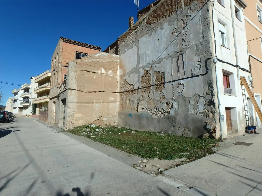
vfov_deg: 63.4
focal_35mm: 21
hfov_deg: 79.0
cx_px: 131
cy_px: 98
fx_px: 159
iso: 125
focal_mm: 3.7
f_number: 6
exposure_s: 1/800
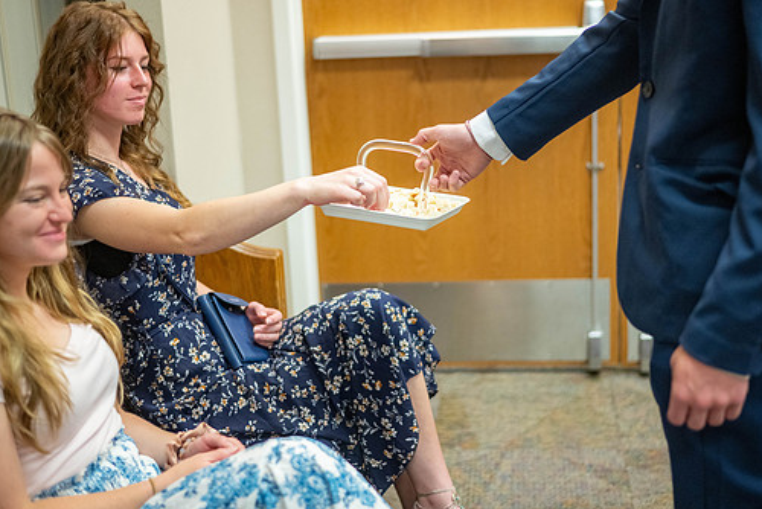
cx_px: 392
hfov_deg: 34.5
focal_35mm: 58
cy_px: 234
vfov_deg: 23.4
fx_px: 1228
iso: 1600
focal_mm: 50
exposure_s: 1/400
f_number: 1.8
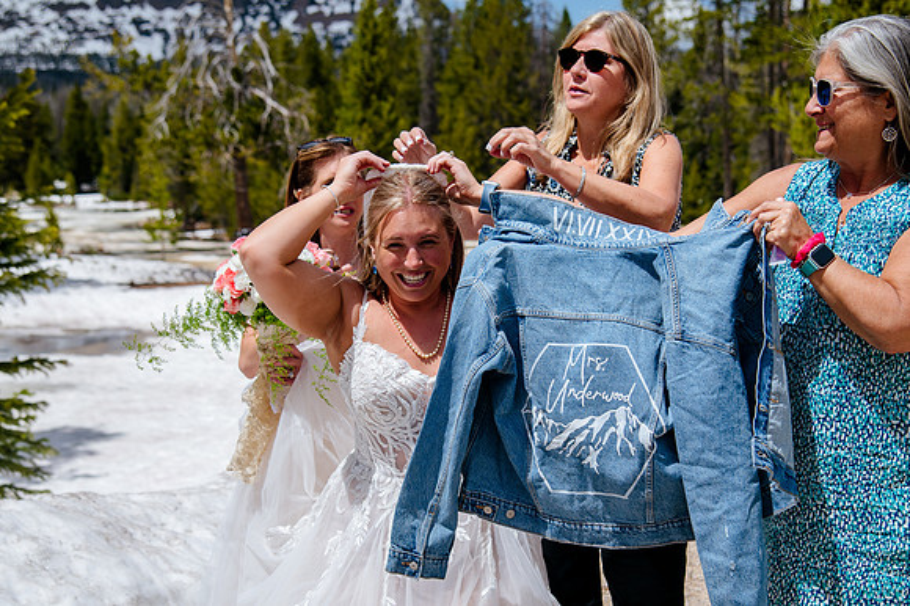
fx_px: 1592
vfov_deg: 21.5
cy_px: 367
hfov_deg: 31.9
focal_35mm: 63
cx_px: 479
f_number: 5
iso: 200
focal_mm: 52
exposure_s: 1/500
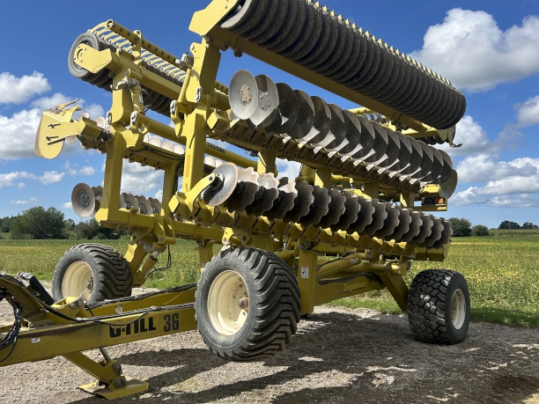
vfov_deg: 41.7
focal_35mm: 34
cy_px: 223
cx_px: 225
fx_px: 529
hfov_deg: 53.7
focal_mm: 5.7
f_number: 1.5
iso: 50
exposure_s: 1/4274
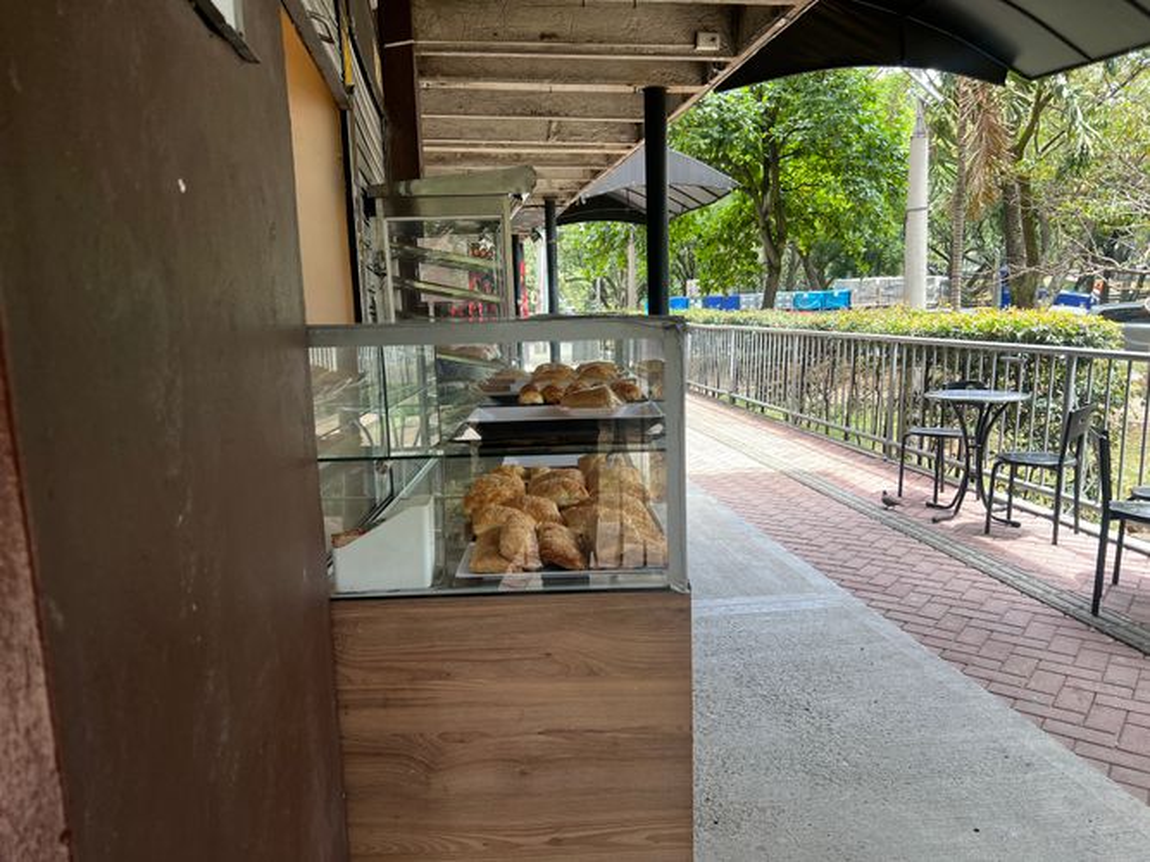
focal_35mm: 26
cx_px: 575
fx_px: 864
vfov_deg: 53.0
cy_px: 431
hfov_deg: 67.3
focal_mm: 5.7
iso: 32
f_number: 1.5
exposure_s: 1/146
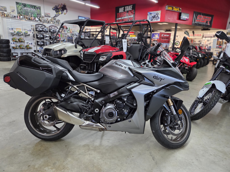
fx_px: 153
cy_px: 86
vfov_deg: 58.9
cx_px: 115
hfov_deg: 73.9
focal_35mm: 23
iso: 400
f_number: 1.8
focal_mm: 5.4
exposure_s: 1/120
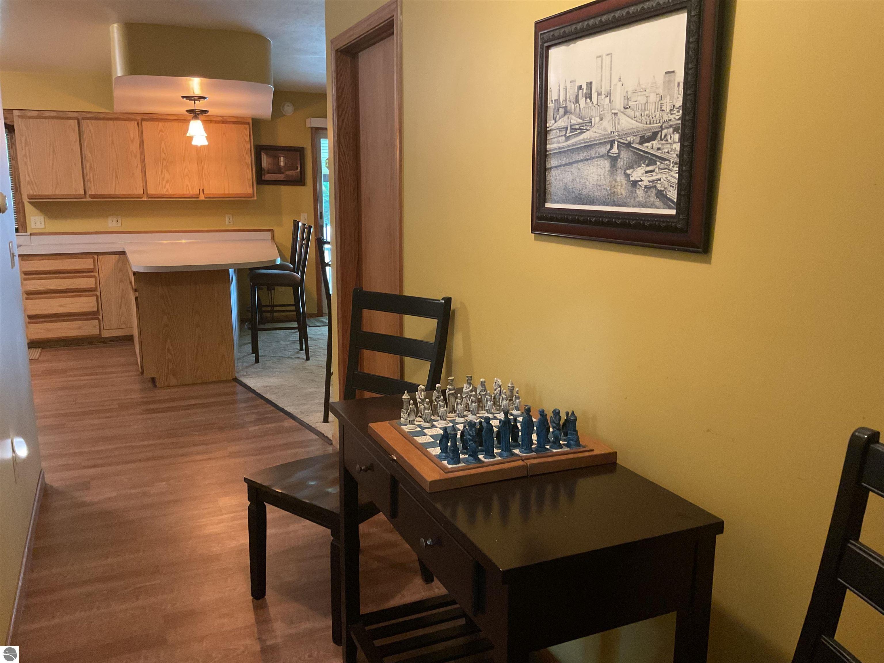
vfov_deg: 48.2
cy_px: 332
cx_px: 442
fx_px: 741
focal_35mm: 29
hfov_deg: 61.7
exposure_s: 1/30
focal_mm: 3
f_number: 1.8
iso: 400
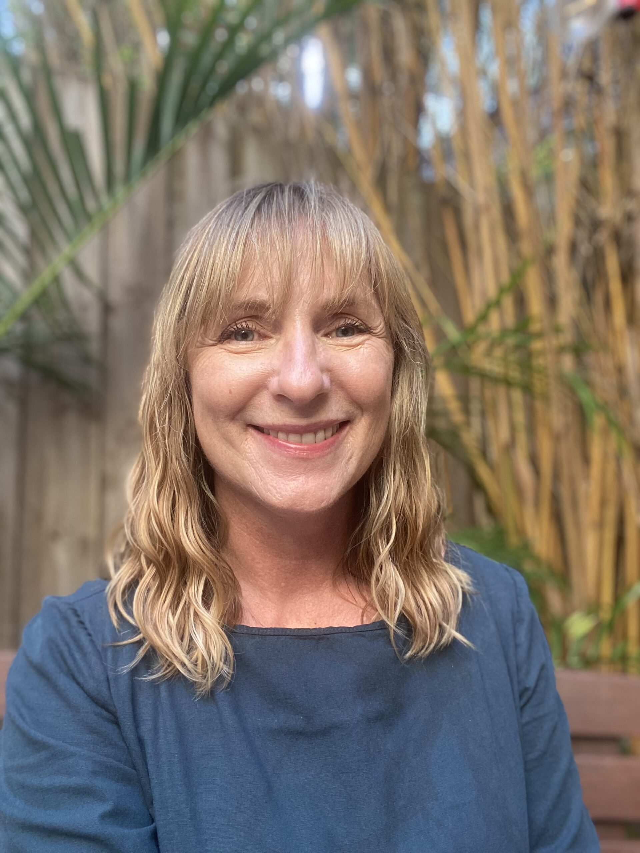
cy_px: 426
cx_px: 320
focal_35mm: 30
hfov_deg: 46.8
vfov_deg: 60.0
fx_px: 740
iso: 125
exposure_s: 1/60
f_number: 2.2
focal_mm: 2.71
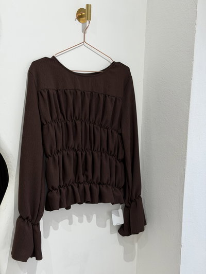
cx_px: 103
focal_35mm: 48
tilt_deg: -8.4
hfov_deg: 30.3
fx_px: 381
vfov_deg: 39.6
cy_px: 137
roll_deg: -1.8
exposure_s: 1/85
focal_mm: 6.76
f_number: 1.78
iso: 100
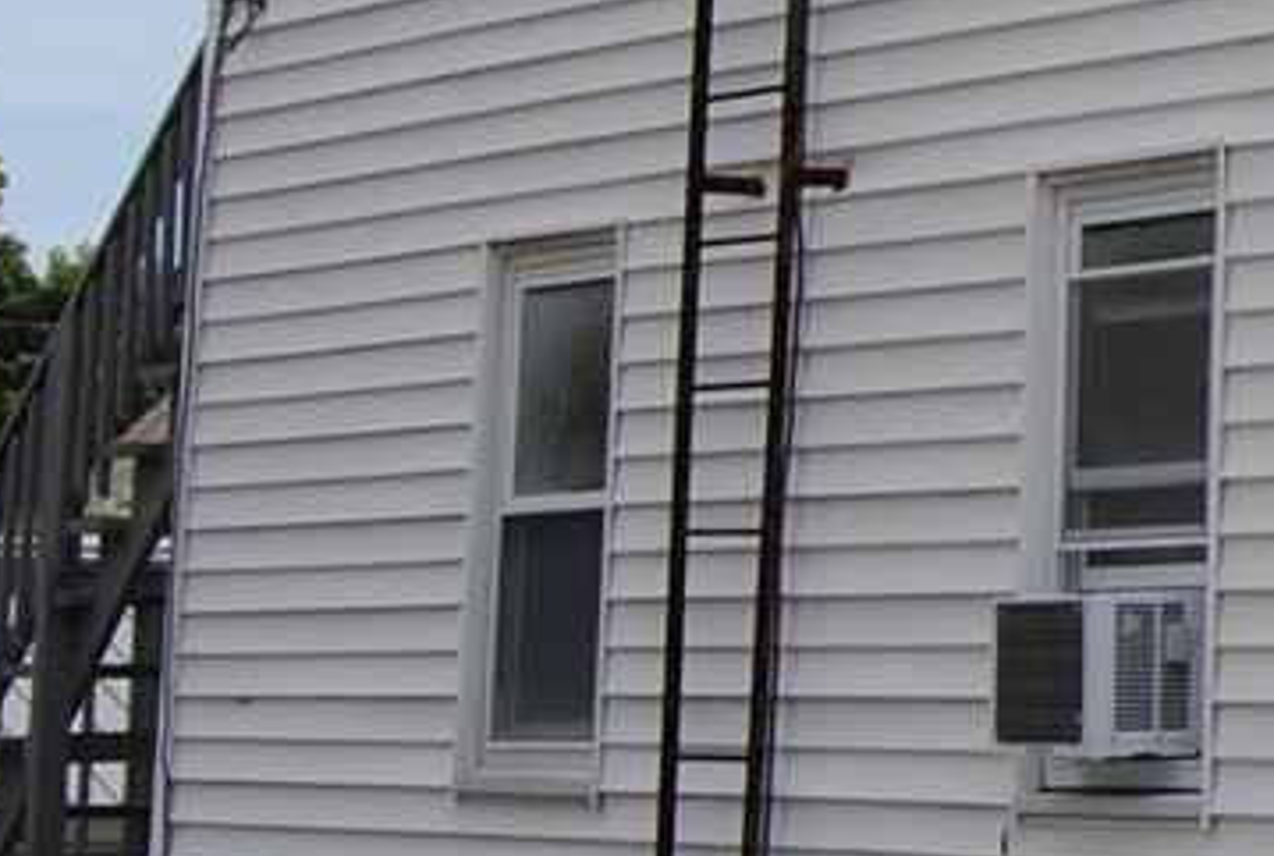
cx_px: 2332
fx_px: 6064
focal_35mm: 171
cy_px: -361
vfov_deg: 7.9
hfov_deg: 11.1
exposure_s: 1/320
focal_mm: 20
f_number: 9
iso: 100
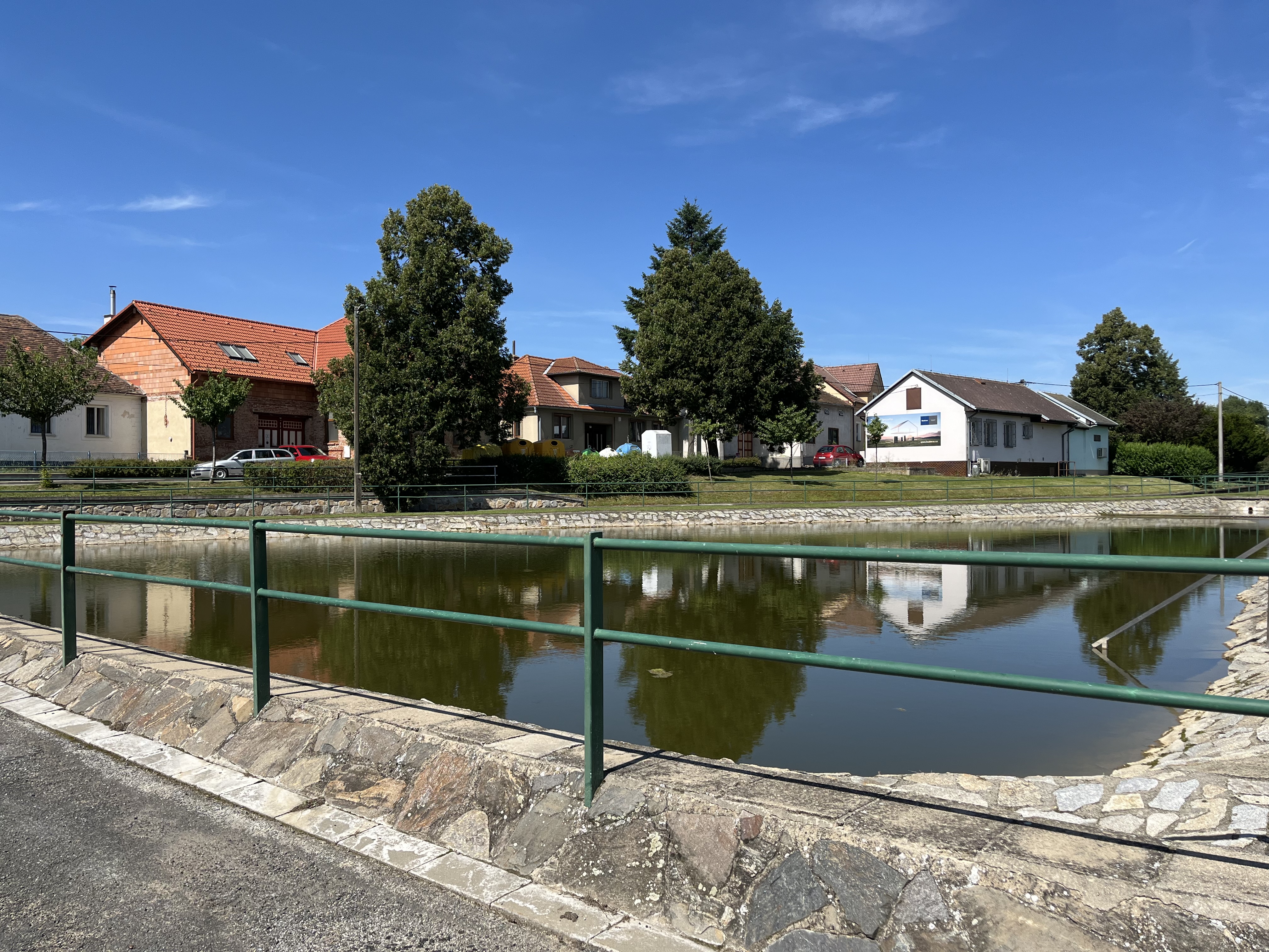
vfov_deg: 53.1
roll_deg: -0.1
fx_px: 953
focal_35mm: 26
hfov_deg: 67.3
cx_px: 634
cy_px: 476
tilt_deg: +0.8
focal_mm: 5.1
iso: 50
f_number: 1.6
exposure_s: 1/3623
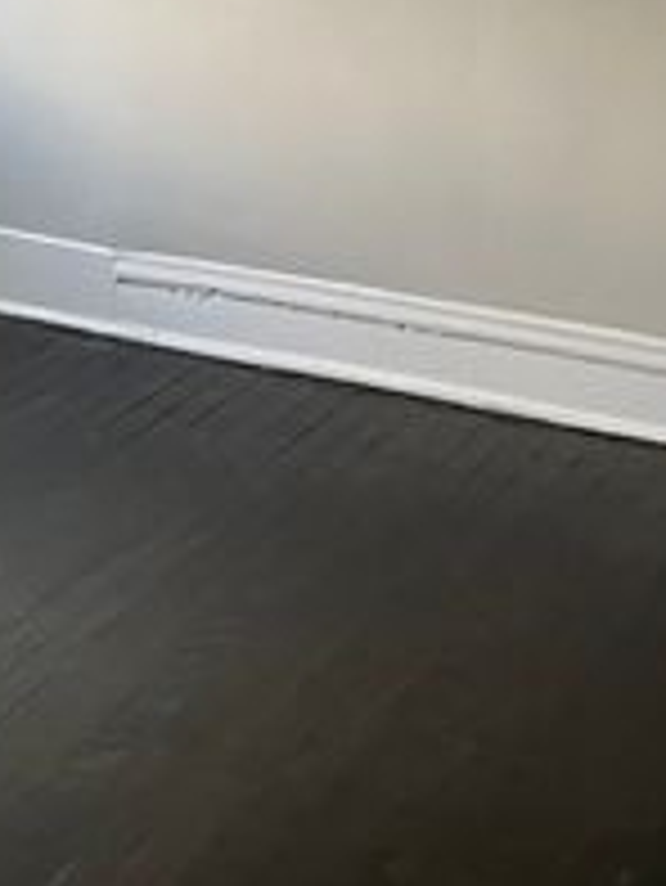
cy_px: -119
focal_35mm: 88
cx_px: -18
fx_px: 2255
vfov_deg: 21.0
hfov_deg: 16.4
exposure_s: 1/60
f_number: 1.6
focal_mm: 4.2
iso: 200
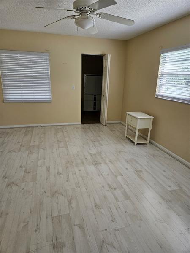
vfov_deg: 73.9
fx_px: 168
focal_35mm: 23
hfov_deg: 58.9
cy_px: 126
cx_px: 95
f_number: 1.8
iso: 400
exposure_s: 1/359
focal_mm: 5.4
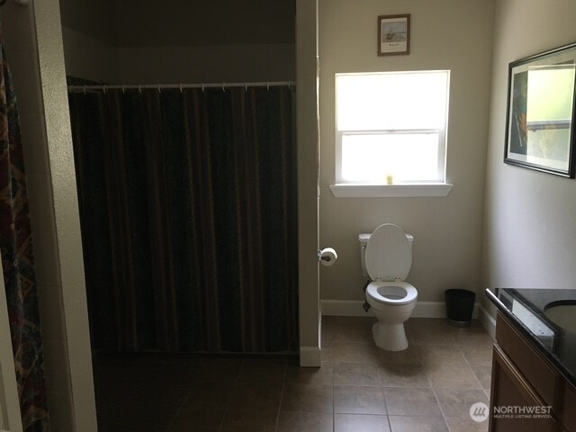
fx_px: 483
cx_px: 288
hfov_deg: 61.7
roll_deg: +1.2
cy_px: 216
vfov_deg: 48.2
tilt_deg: -9.6
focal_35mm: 29
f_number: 2.2
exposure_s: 1/33
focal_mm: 4.15
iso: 200
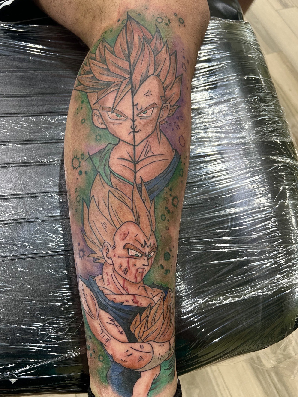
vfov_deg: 61.6
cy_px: 209
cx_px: 136
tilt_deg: -64.9
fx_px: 333
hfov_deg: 48.2
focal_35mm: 29
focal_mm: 5.7
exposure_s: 1/120
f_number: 1.5
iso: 80
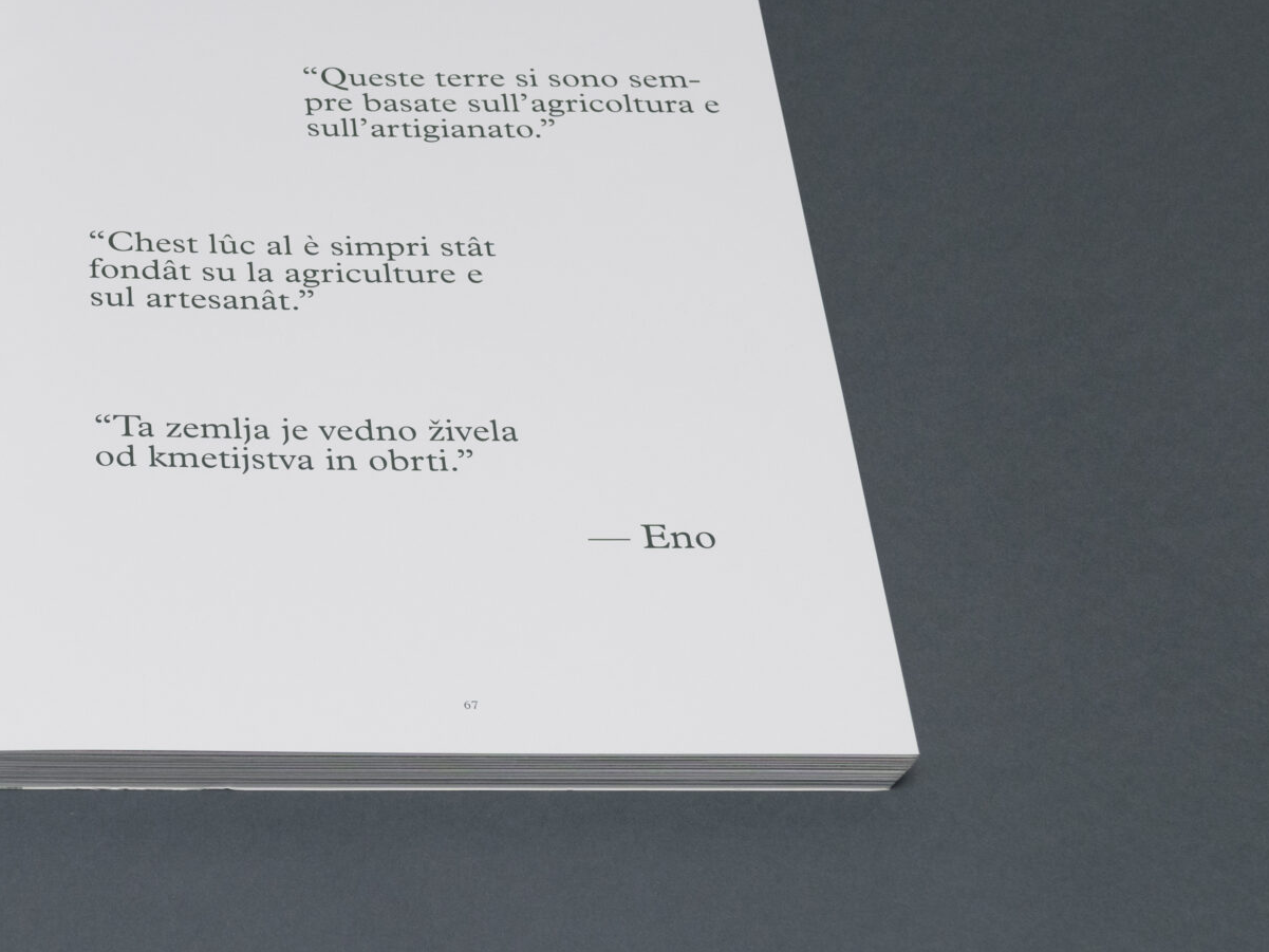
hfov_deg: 22.5
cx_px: -43
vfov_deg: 17.7
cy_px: 300
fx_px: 3044
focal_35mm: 83
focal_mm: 27
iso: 200
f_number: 8
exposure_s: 1/125
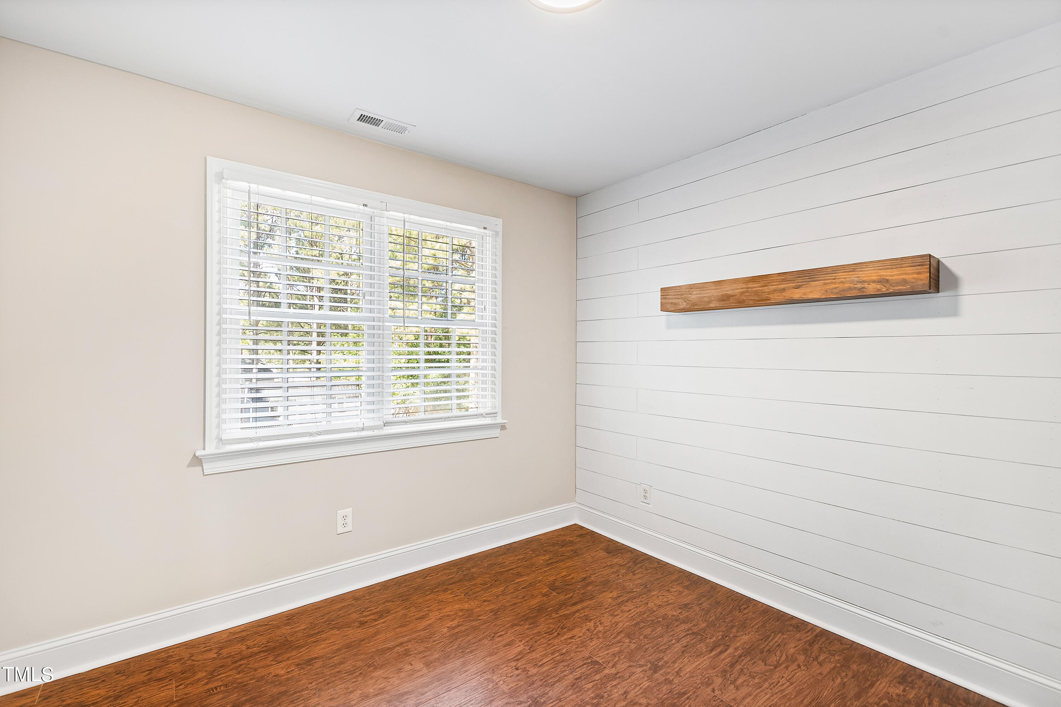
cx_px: 530
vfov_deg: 77.3
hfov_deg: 100.4
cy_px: 354
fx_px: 442
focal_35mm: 15
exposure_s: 1/1.25
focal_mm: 10
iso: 100
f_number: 8
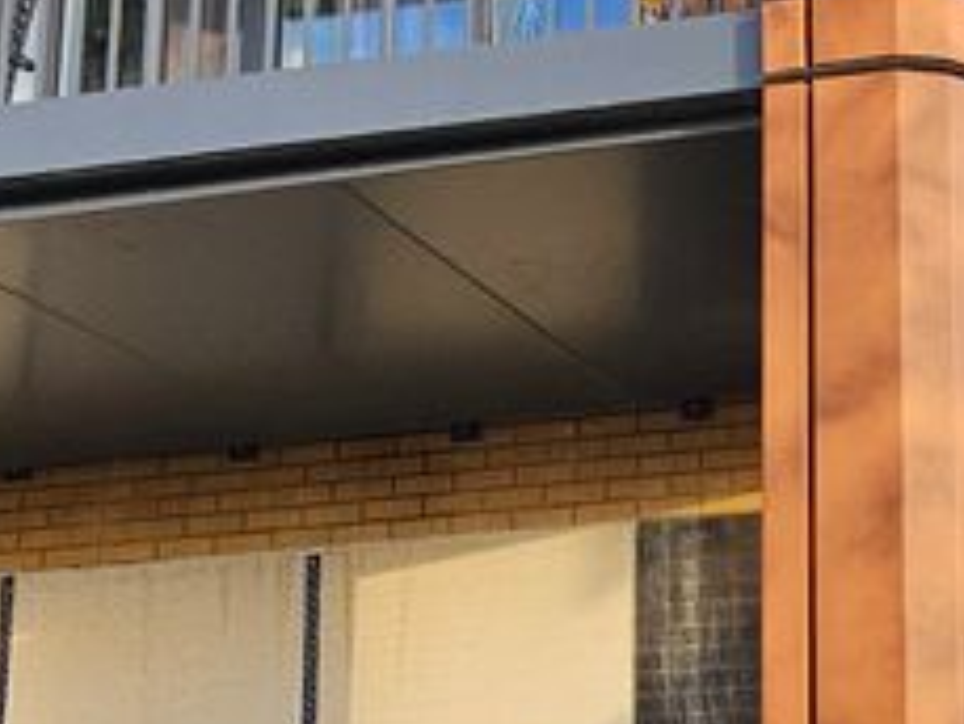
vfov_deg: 23.0
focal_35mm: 63
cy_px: 570
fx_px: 1755
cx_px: 1170
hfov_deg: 27.0
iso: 50
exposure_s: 1/347
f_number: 2.2
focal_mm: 2.2
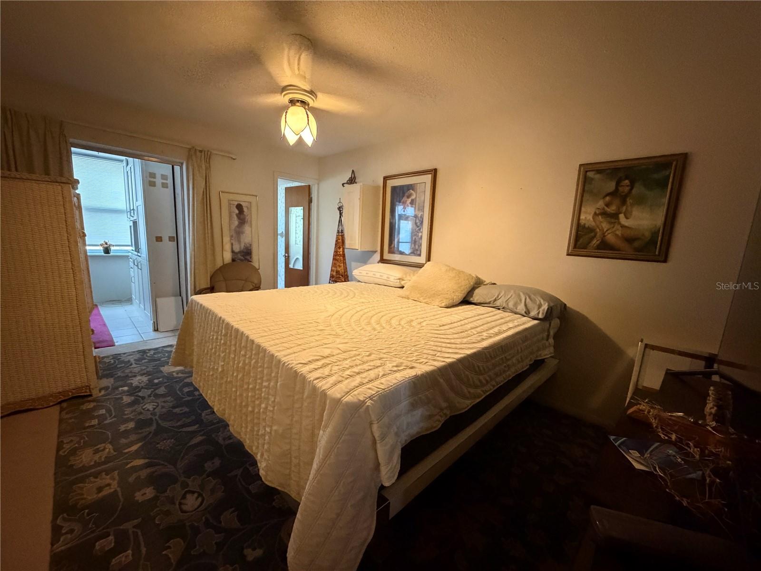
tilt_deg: -7.9
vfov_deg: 85.7
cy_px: 286
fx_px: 308
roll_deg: -2.5
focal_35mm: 14
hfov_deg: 102.1
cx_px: 380
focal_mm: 2.22
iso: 1250
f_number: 2.2
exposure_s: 1/60
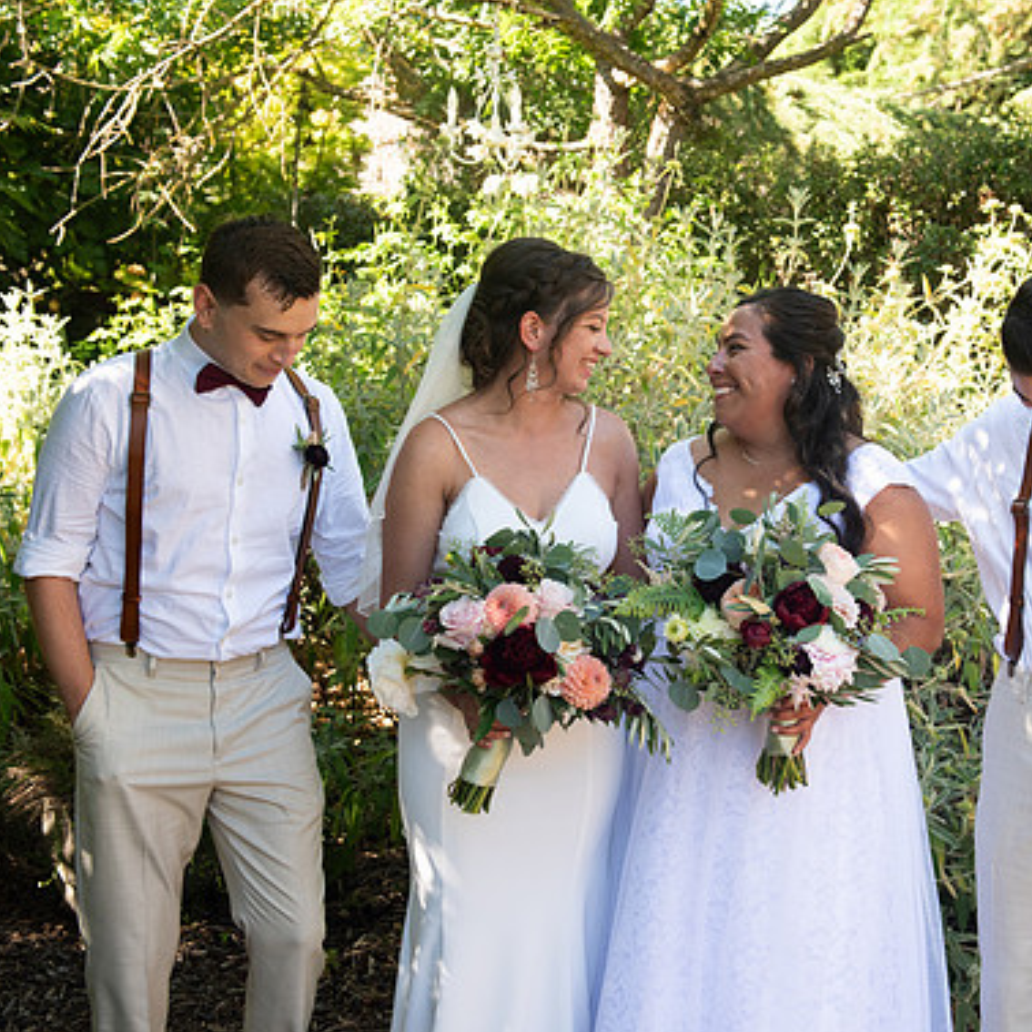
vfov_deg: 36.1
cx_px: 644
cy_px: 512
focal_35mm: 47
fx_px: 1585
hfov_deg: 35.9
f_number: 4.5
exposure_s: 1/400
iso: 640
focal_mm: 36
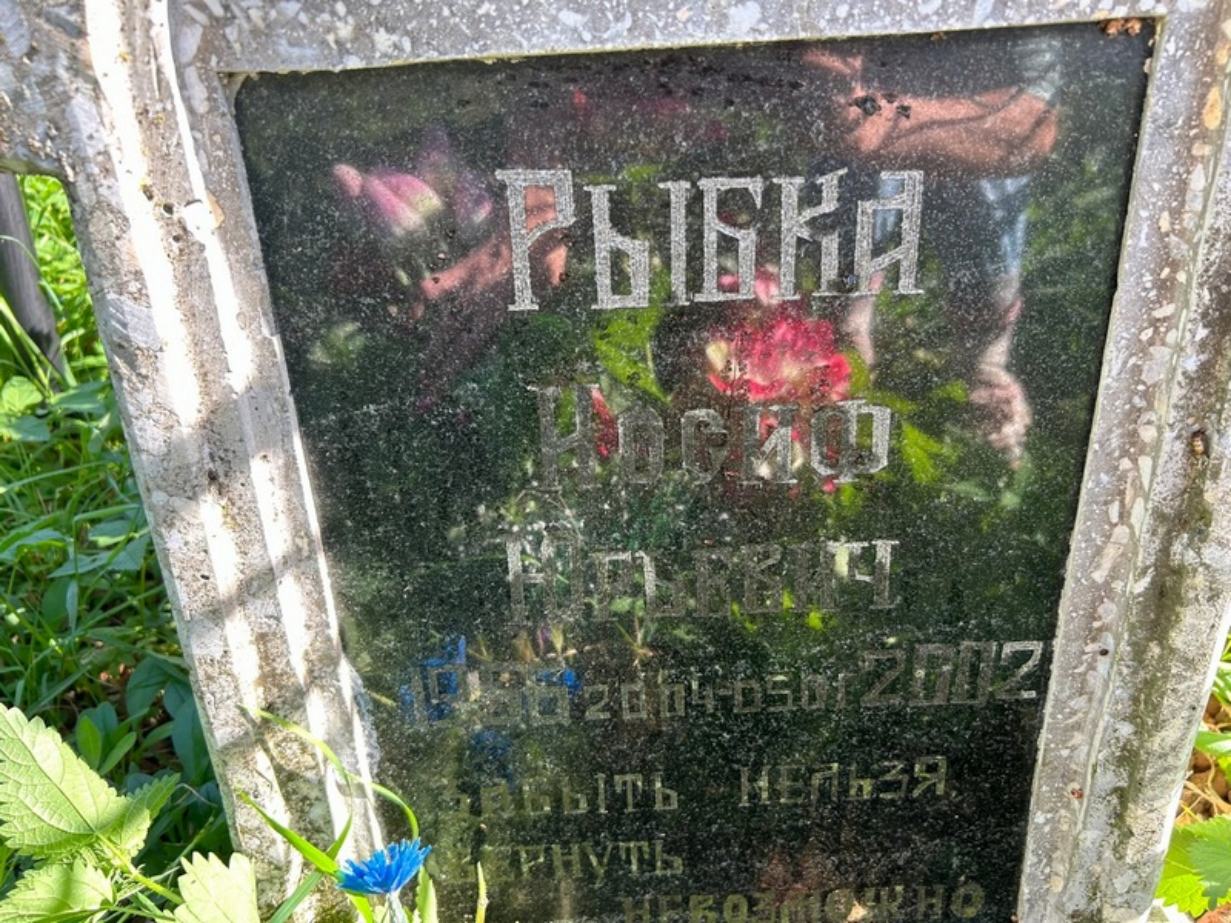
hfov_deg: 67.3
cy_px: 462
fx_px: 925
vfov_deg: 53.1
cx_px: 616
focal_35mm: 26
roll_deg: +0.6
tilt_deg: -27.4
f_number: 1.5
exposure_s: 1/191
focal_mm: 5.7
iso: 50
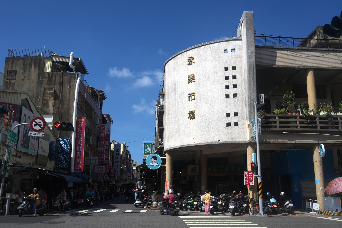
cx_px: 171
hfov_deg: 54.4
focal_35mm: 35
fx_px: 332
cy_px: 114
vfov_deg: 37.8
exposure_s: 1/1000
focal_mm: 35
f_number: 5
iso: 100
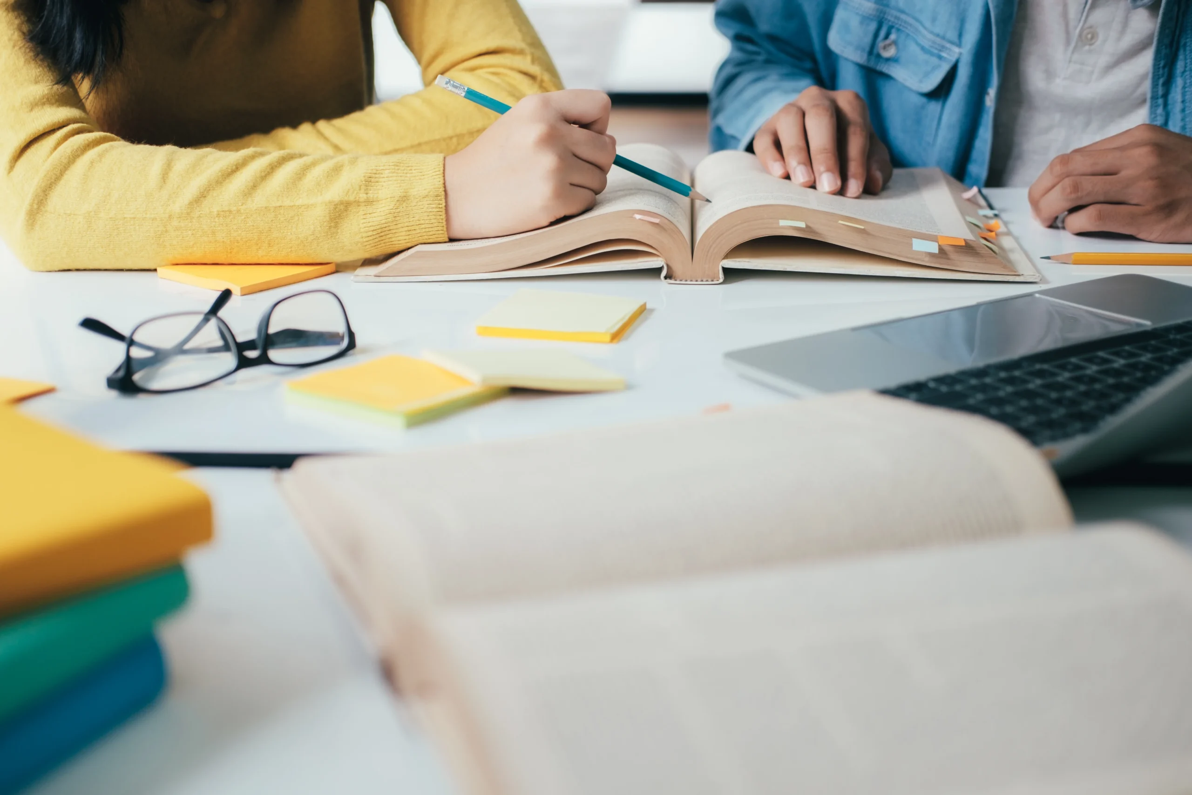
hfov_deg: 37.5
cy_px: 398
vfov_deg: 25.5
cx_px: 596
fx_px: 1755
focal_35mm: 53
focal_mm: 35
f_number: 2
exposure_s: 1/60
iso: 200
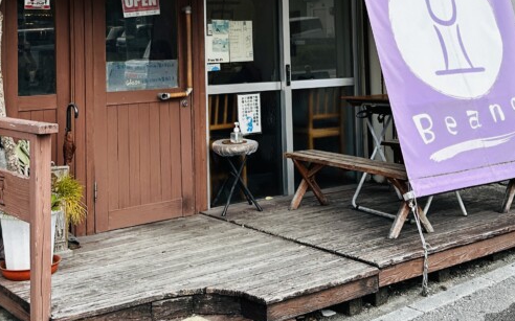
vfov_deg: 23.7
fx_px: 744
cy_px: 27
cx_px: 271
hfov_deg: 38.2
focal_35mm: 53
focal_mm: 6.86
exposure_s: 1/2070
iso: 80
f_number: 1.78
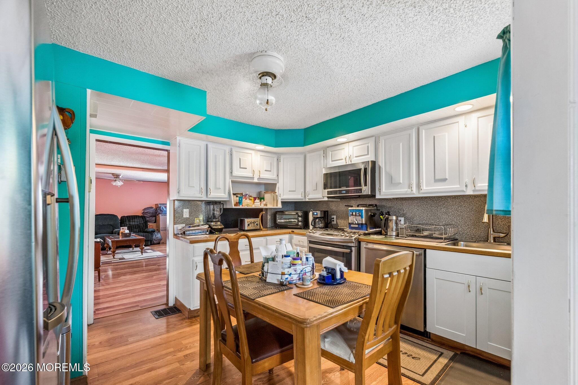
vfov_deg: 77.3
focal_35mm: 15
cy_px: 192
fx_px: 241
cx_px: 289
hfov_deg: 100.4
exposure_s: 1/15
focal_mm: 15
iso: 1000
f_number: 7.1
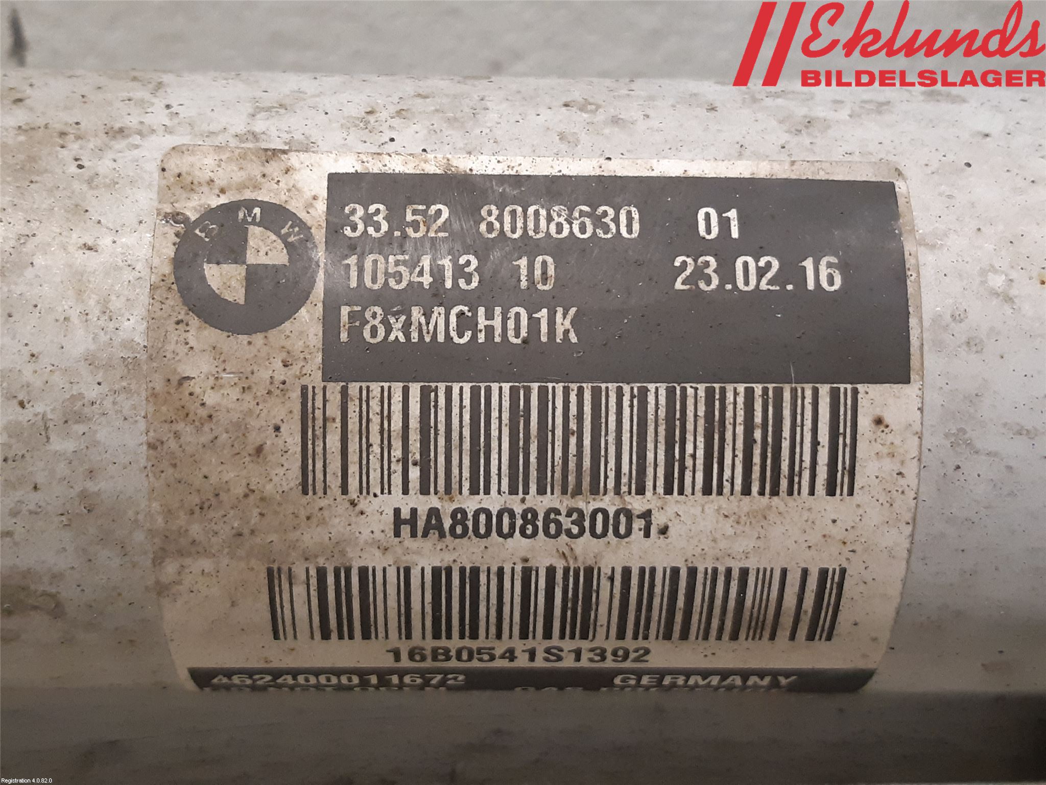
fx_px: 786
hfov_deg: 67.3
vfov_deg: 53.1
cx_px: 523
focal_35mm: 26
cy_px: 392
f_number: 1.7
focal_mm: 3.93
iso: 250
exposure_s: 1/50
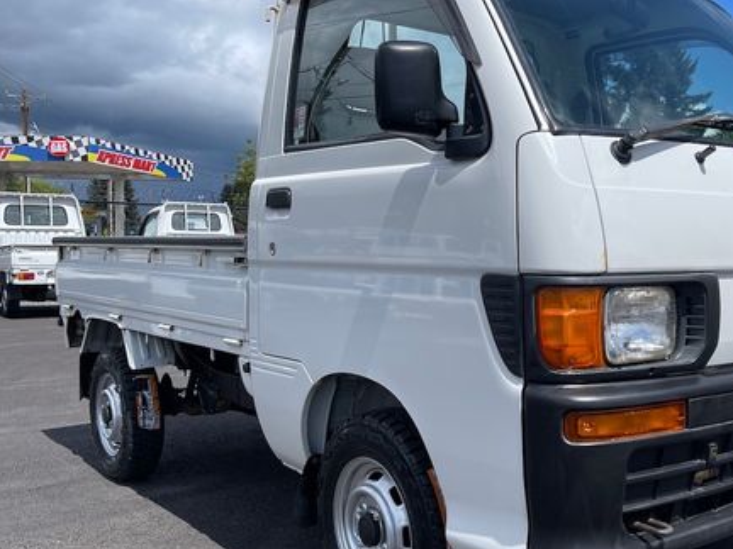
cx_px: 514
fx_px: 783
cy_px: 297
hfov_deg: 48.9
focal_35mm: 37
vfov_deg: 38.6
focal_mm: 5.1
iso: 32
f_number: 1.6
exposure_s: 1/5128
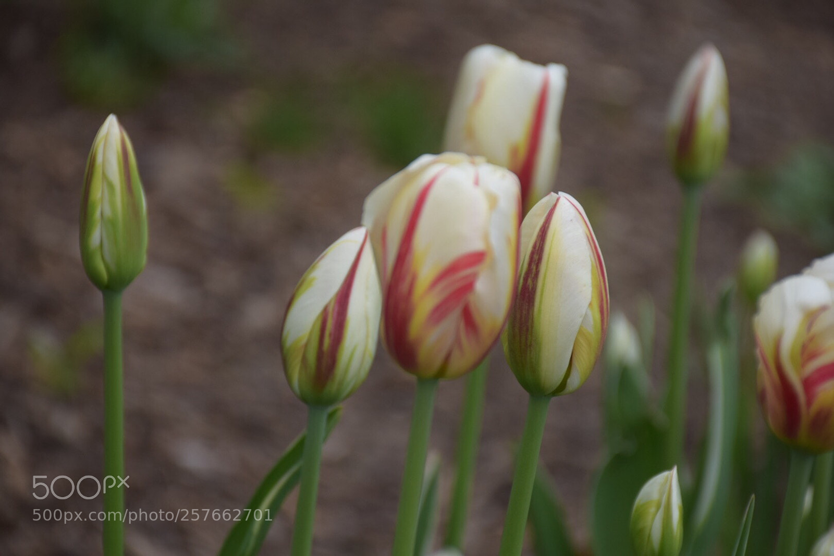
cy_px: 278
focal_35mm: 195
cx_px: 417
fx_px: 4518
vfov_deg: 7.0
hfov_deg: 10.5
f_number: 5.6
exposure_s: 1/1000
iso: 200
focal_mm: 130
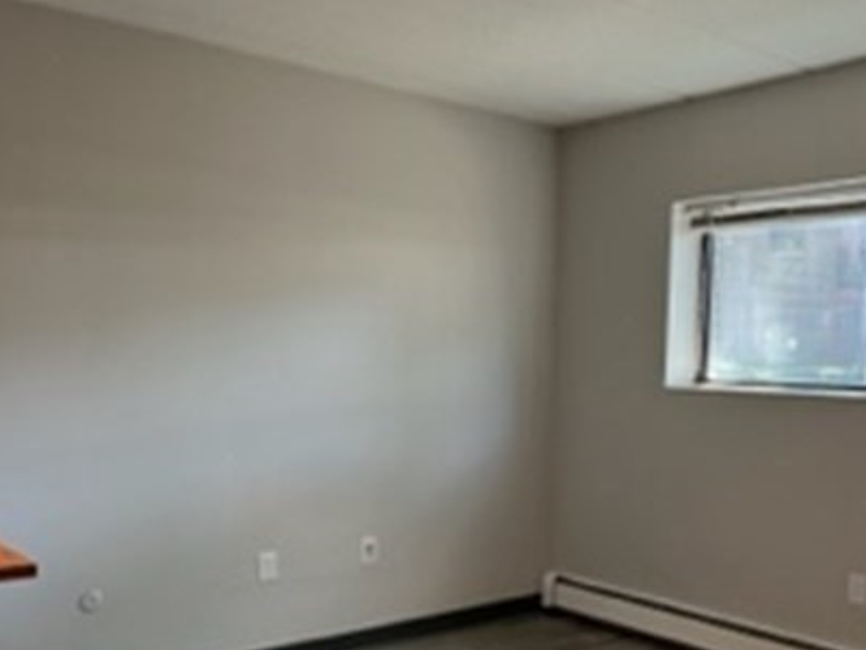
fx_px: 976
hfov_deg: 47.6
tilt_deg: -7.7
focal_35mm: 39
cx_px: 524
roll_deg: -1.0
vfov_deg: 36.2
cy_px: 468
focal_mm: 5.1
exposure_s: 1/60
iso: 160
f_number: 1.6
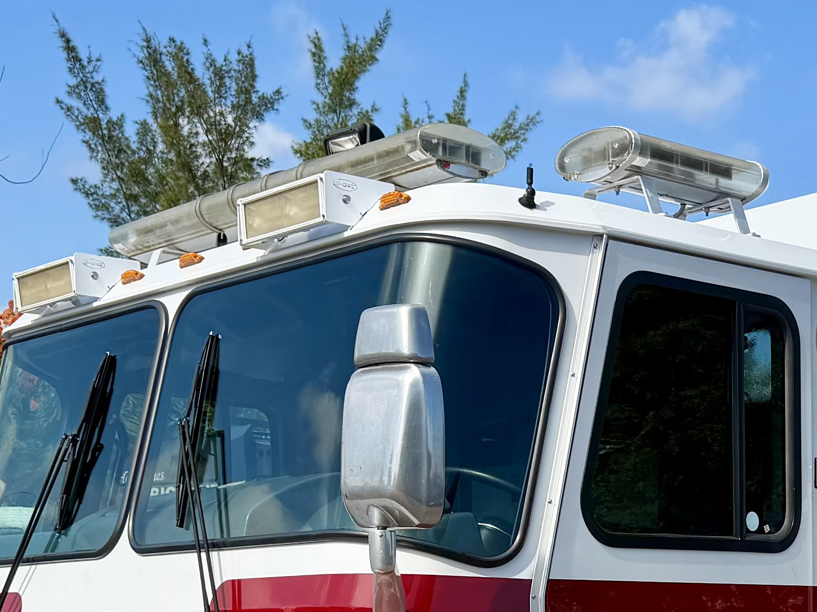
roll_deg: -1.1
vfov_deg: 18.5
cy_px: 698
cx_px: 671
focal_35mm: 76
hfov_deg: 25.2
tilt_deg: -2.5
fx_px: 1794
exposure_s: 1/3021
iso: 80
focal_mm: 6.76
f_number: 1.78
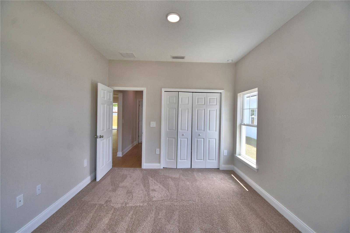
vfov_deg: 77.3
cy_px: 116
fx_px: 146
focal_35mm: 15
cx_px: 175
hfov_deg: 100.4
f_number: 4.5
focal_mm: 10
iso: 200
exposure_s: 1/320
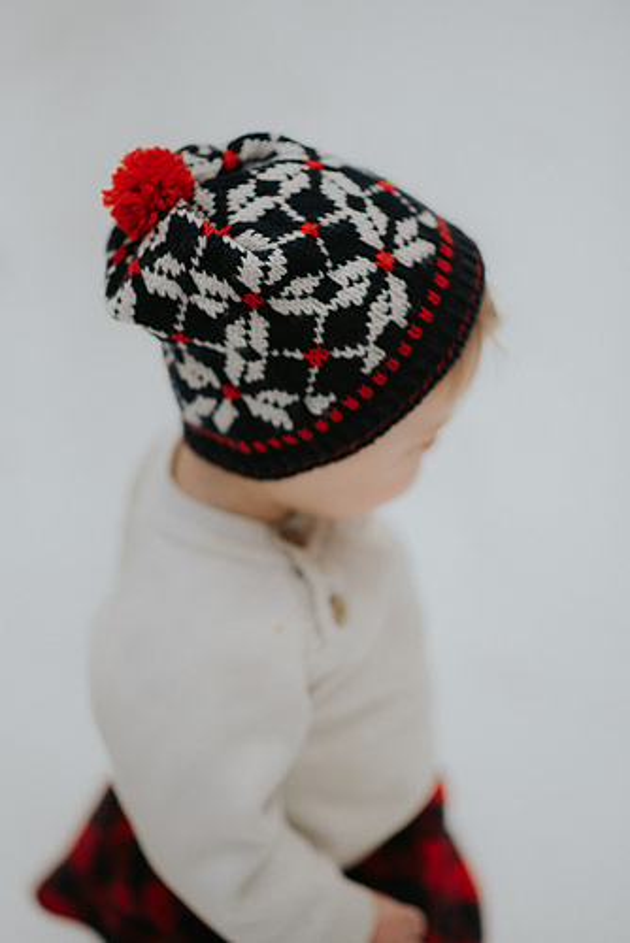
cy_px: 472
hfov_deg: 16.1
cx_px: 315
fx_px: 2228
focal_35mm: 85
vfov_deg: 23.9
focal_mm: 85
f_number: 1.8
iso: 250
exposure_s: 1/4000
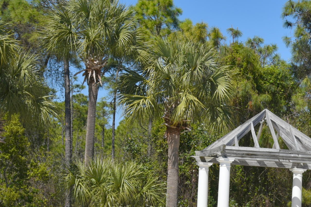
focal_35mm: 114
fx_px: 985
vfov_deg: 11.8
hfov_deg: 17.1
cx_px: 377
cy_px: 252
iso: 200
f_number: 11
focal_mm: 46
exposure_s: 1/500
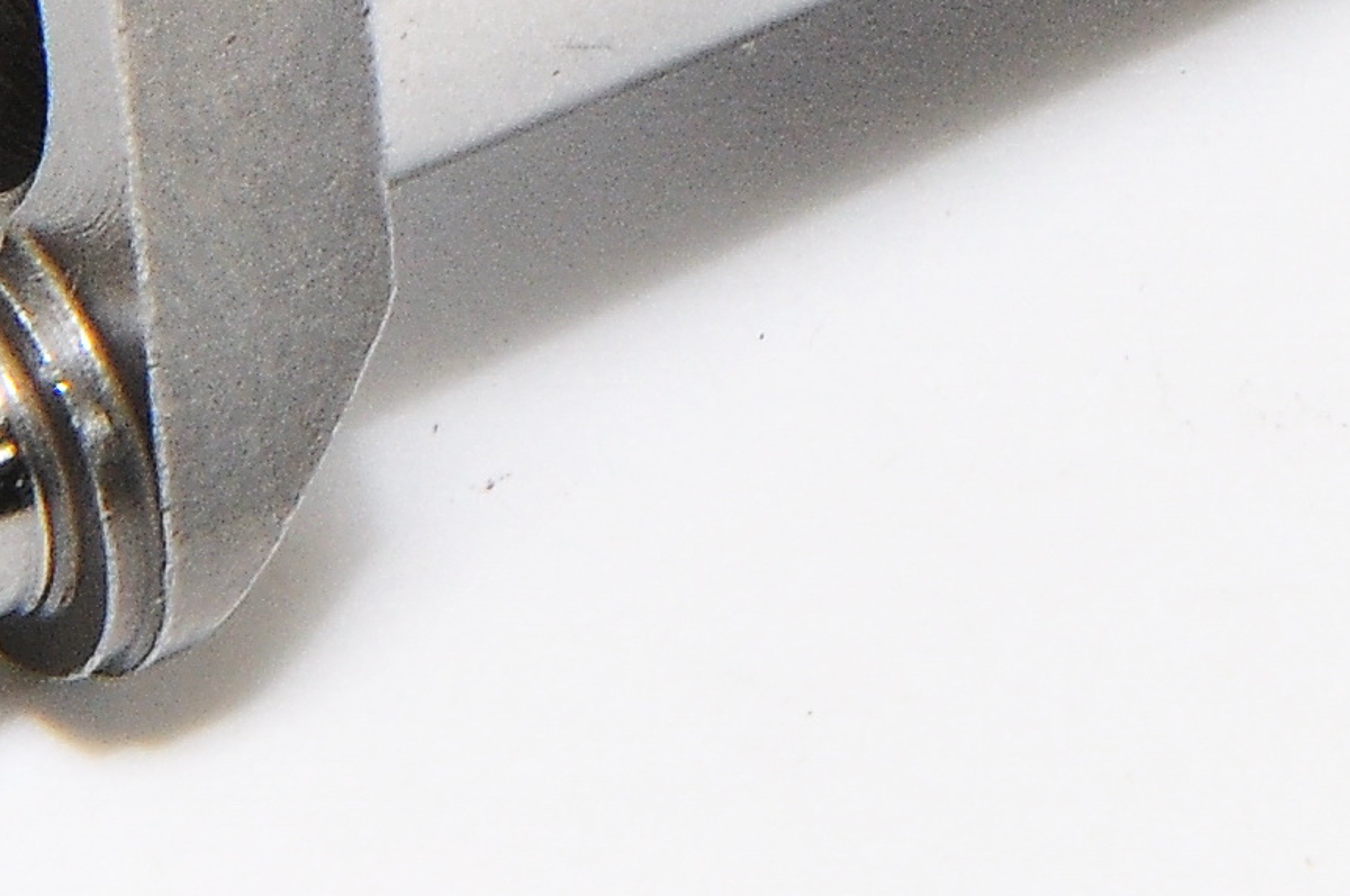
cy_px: -766
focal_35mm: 1491
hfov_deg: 1.4
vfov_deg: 0.9
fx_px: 55838
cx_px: 1370
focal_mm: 200
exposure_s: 1/60
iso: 400
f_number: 22
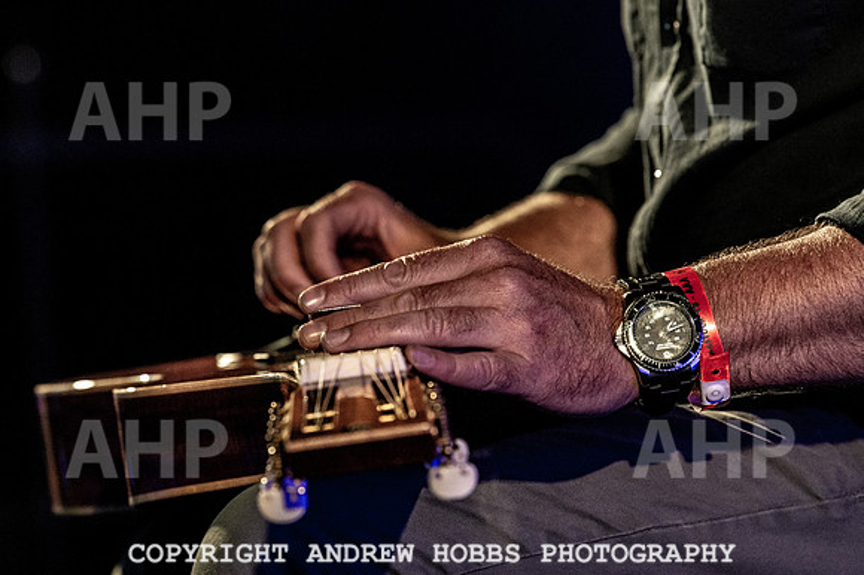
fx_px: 5286
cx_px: 392
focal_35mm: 220
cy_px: 293
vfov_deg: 6.2
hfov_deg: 9.3
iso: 6400
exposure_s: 1/1000
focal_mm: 200
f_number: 5.6
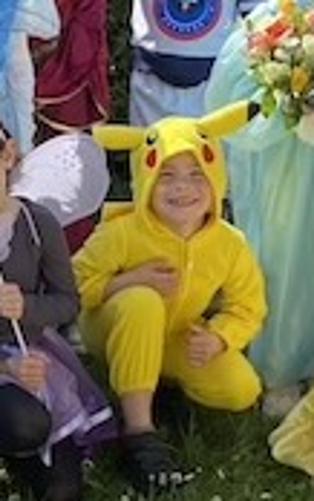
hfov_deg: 10.3
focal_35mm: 127
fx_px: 1736
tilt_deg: -14.1
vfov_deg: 16.4
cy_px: 173
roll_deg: +1.3
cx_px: 0
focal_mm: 4.25
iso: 32
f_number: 1.8
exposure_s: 1/733
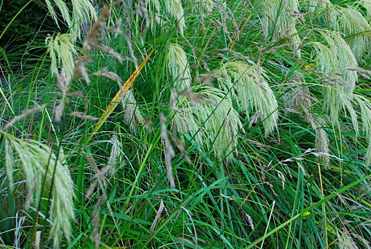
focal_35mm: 60
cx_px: 231
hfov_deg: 33.4
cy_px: 125
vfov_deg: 22.8
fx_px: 615
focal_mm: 31
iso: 400
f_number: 5.6
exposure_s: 1/60
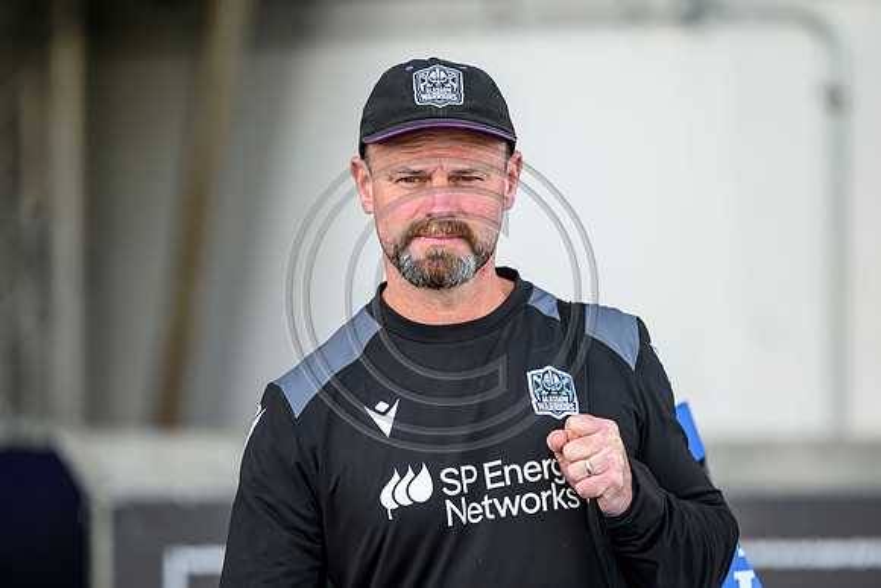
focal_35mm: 400
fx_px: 9791
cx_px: 440
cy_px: 294
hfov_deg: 5.2
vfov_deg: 3.4
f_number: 3.2
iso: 800
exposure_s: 1/1000
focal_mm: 400
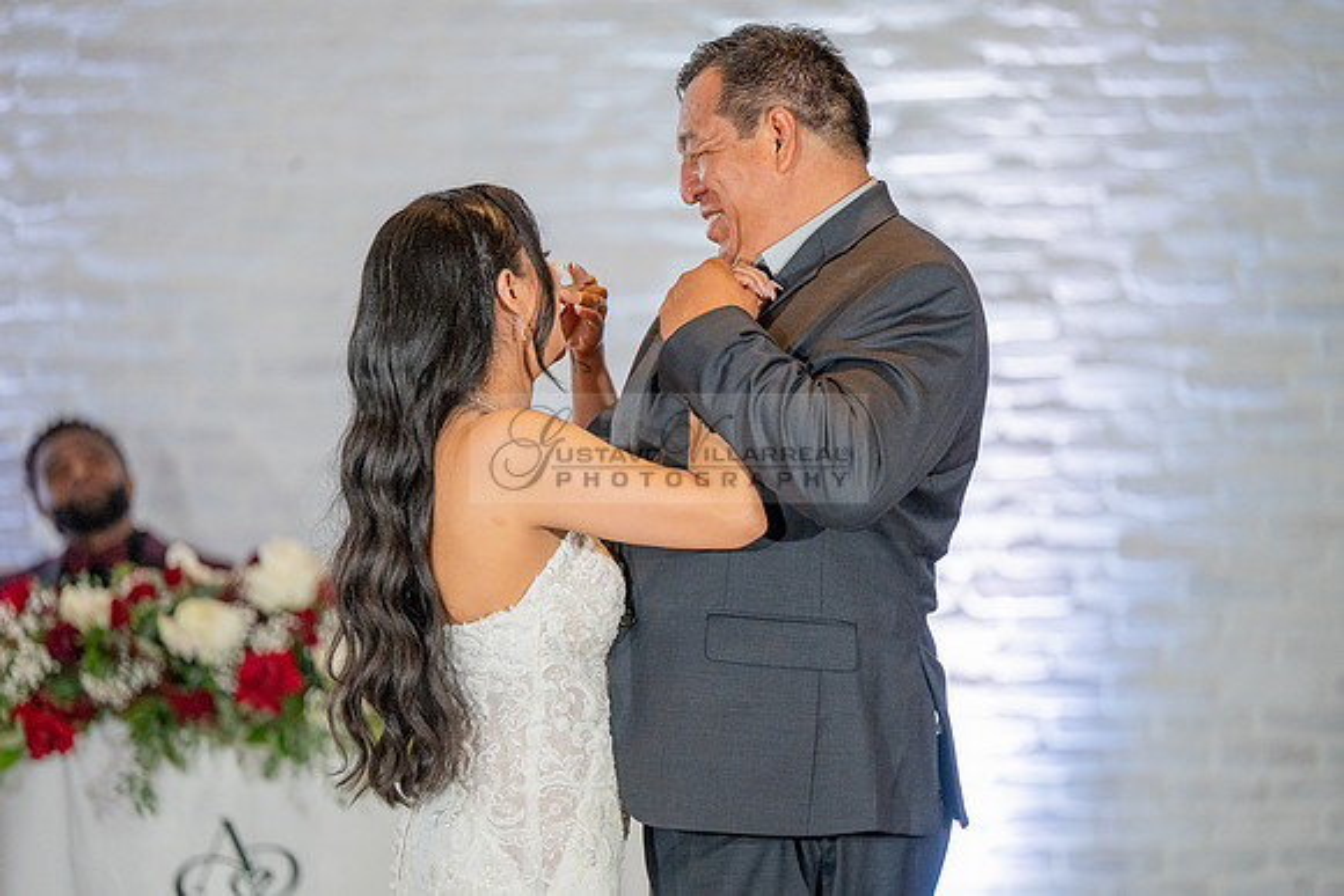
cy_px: 448
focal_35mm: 165
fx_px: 6161
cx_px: 672
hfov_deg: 12.4
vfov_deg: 8.3
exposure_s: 1/320
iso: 1600
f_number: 2.8
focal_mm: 165
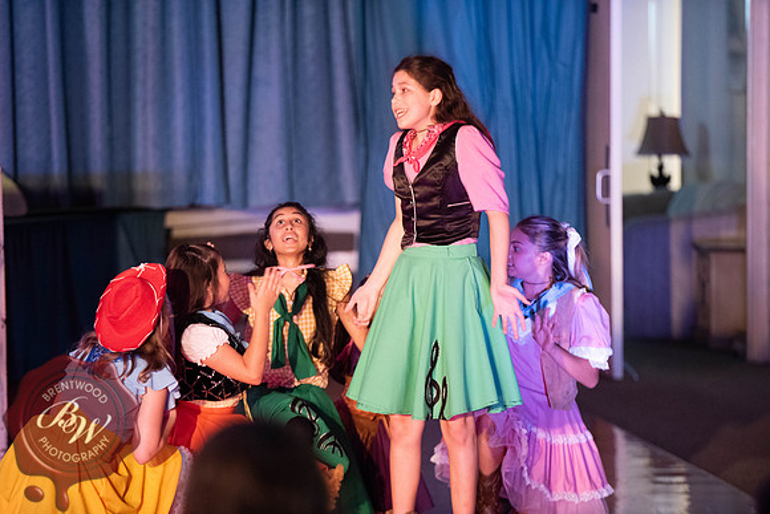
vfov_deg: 7.0
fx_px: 4172
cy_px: 257
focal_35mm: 195
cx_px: 385
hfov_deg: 10.5
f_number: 2.8
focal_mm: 195
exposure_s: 1/200
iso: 3600
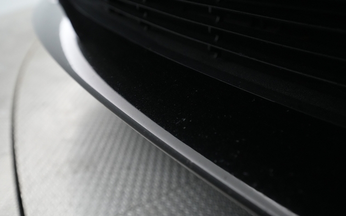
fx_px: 273
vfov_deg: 43.1
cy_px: 115
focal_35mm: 29
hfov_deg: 64.6
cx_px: 173
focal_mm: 28
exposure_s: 1/100
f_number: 4.5
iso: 6400
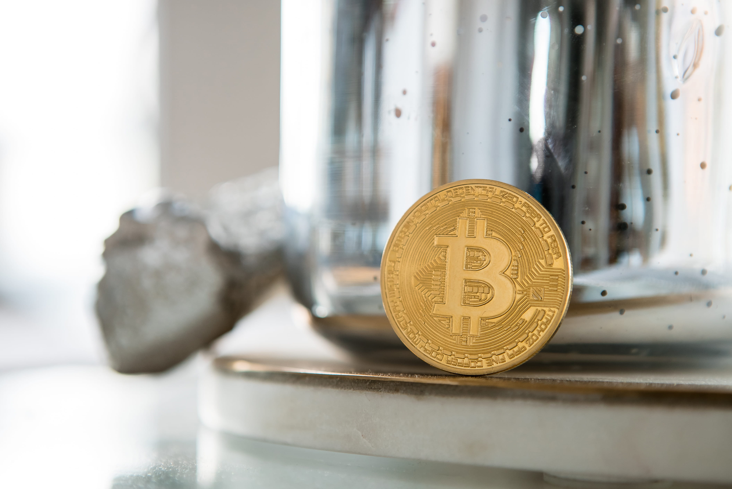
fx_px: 1424
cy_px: 244
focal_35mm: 70
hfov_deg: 28.8
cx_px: 366
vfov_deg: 19.5
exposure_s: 1/60
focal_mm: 70
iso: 640
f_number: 3.5
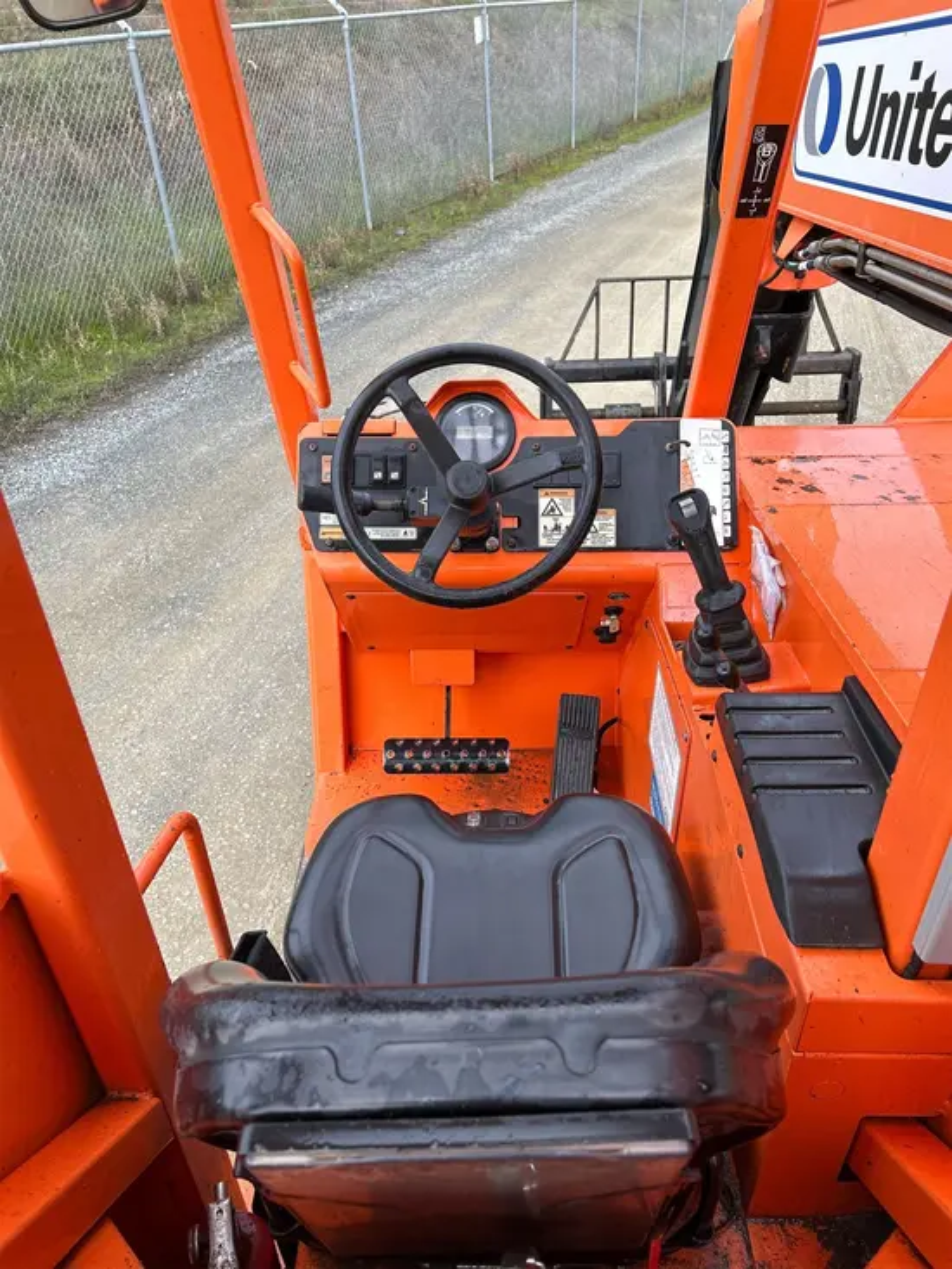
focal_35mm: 26
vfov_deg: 67.3
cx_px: 476
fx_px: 953
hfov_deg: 53.1
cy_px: 634
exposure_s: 1/611
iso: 50
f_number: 1.5
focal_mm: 5.7
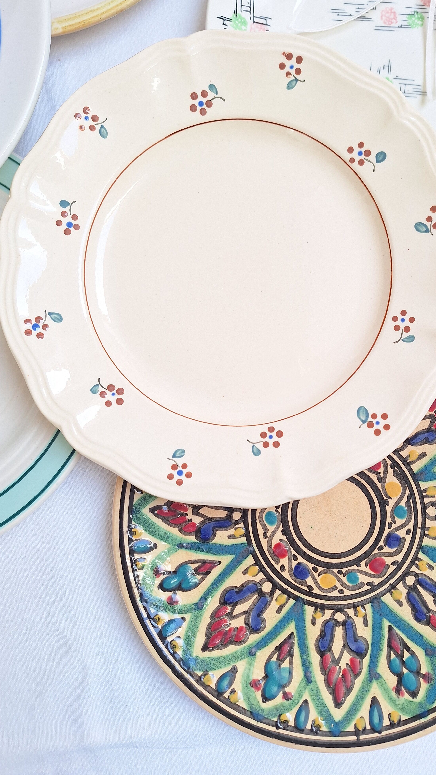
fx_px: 534
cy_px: 380
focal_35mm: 26
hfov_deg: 43.8
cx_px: 290
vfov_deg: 71.9
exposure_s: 1/120
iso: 40
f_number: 1.8
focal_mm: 5.54
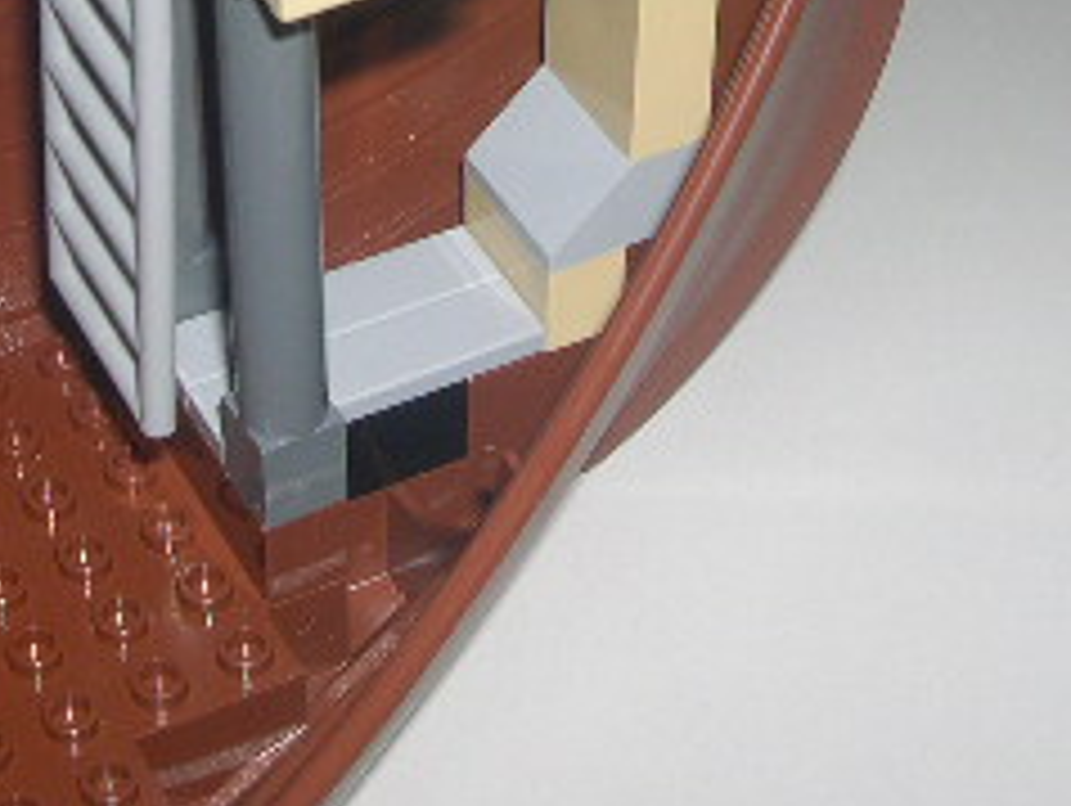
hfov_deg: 19.2
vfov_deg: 14.0
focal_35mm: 102
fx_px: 3159
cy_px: -194
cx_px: 423
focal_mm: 8
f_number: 7.6
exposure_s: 1/60
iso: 100
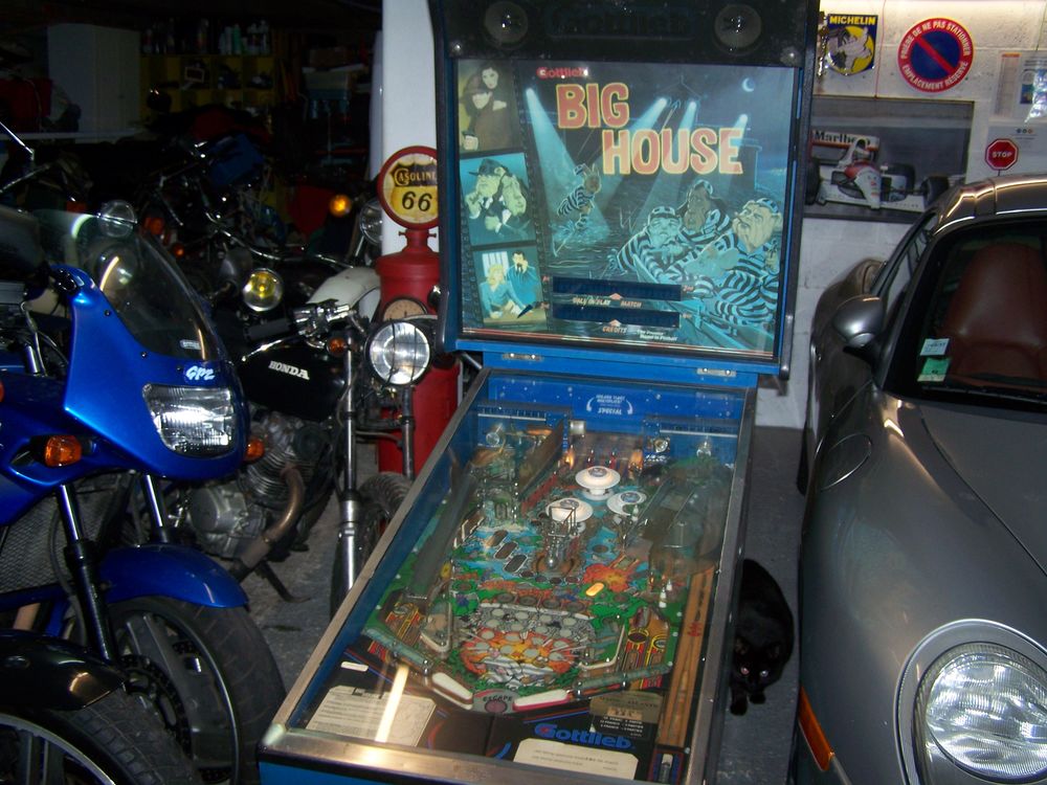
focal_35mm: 38
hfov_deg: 49.0
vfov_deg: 37.7
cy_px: 392
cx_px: 524
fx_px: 1149
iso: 80
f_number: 2.8
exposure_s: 1/60
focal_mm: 6.3
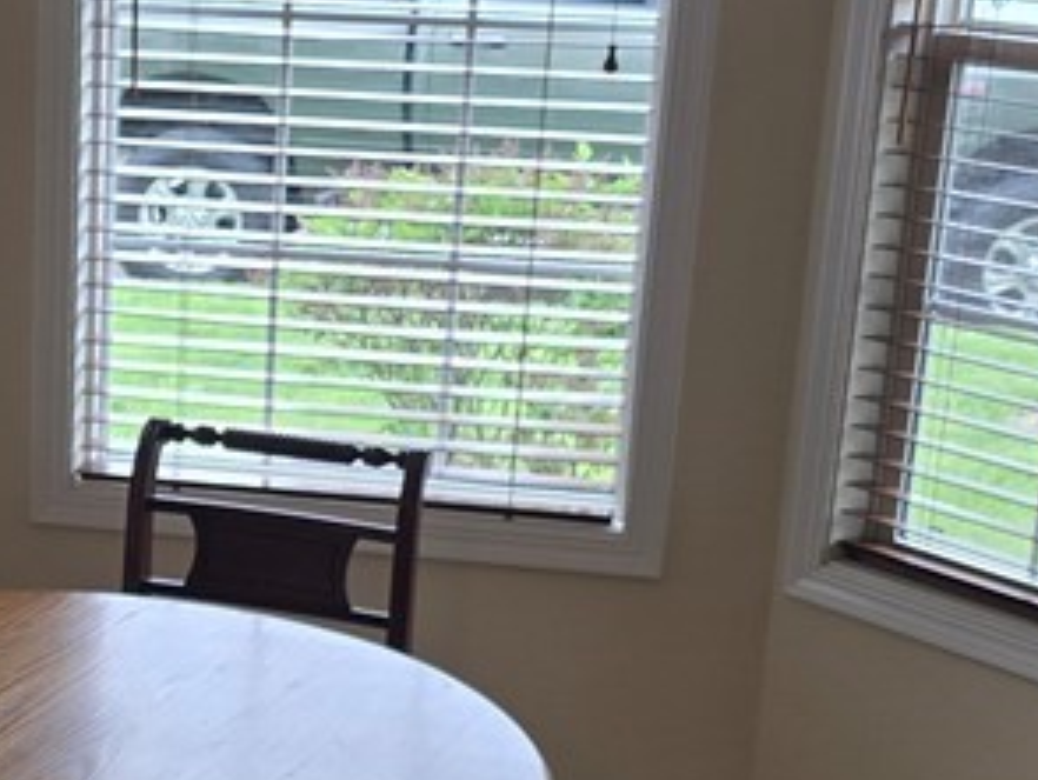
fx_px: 2401
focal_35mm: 80
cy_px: 604
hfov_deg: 23.8
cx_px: 124
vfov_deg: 18.3
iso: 40
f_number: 1.7
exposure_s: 1/120
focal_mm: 6.3
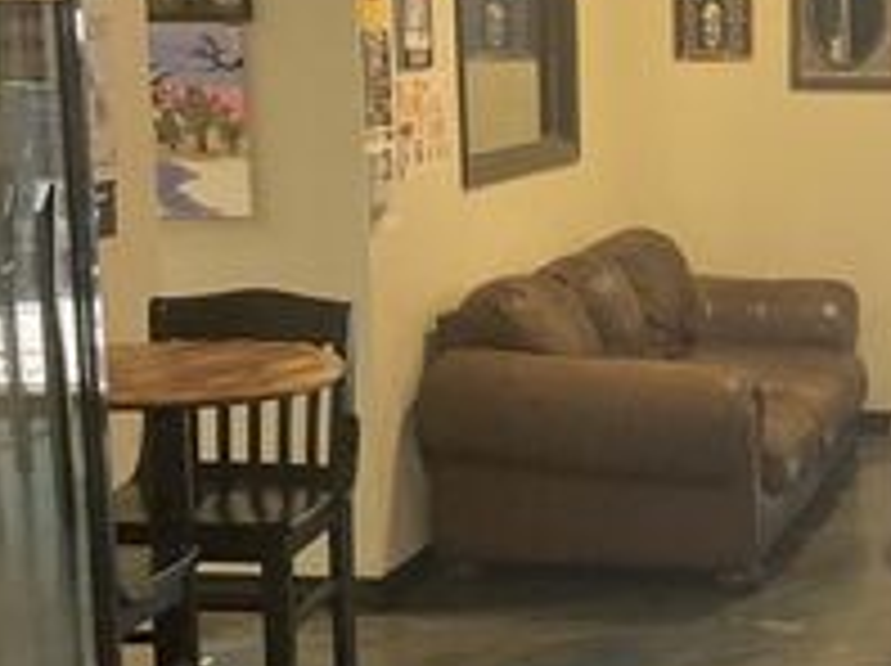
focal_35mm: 88
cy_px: 369
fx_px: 2262
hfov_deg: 21.7
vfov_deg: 16.7
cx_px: 837
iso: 250
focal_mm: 3
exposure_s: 1/60
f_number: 1.8
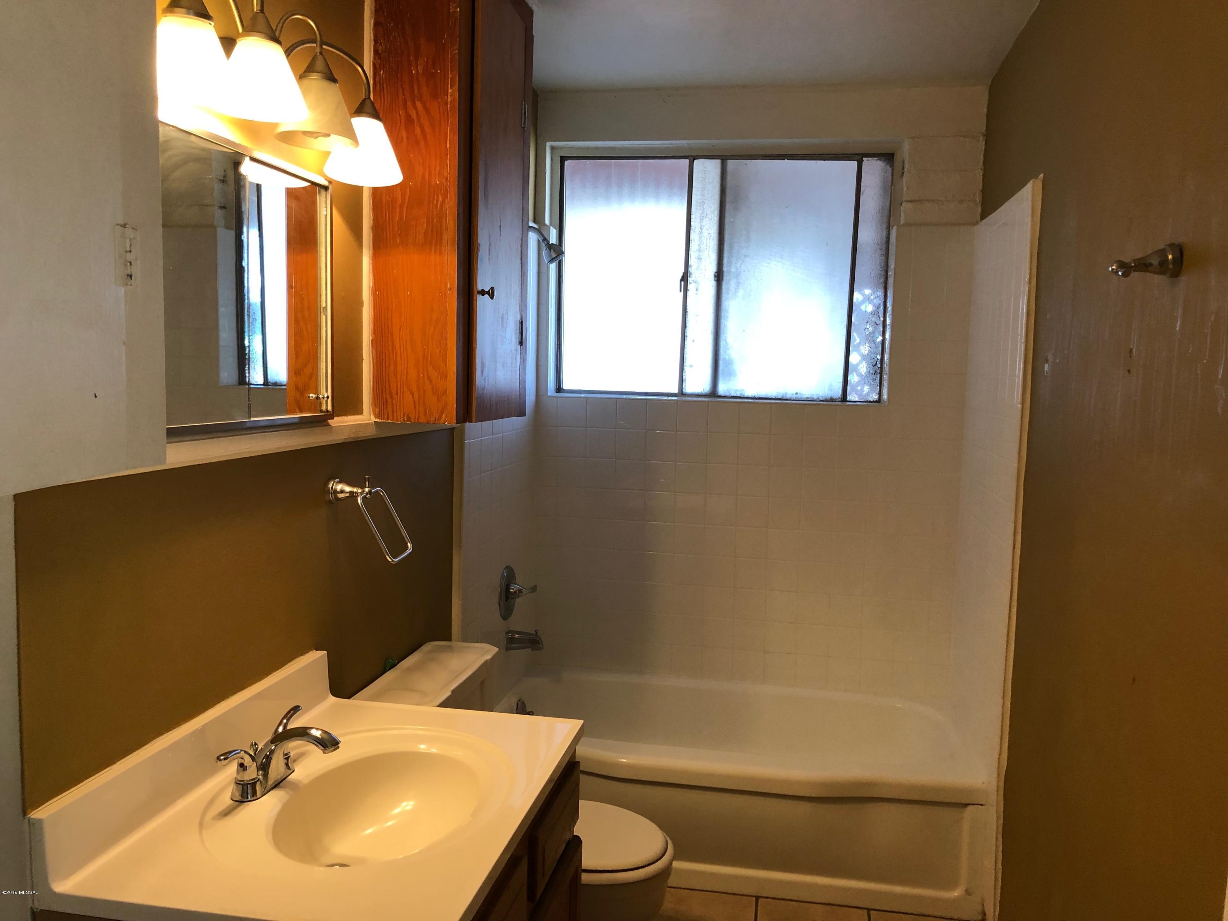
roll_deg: -1.0
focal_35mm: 28
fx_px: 993
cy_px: 460
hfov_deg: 63.4
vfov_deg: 49.7
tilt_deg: -5.7
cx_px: 614
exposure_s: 1/30
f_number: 1.8
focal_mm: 4
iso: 40
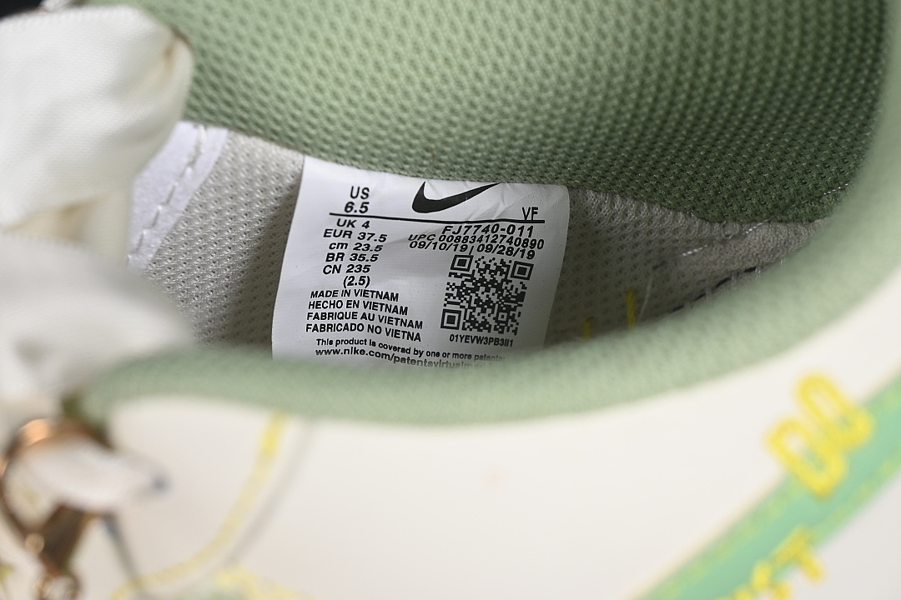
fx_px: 1877
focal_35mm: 75
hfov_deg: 27.0
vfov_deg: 18.2
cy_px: 300
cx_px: 450
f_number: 7.1
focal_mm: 50
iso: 160
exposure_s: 1/80
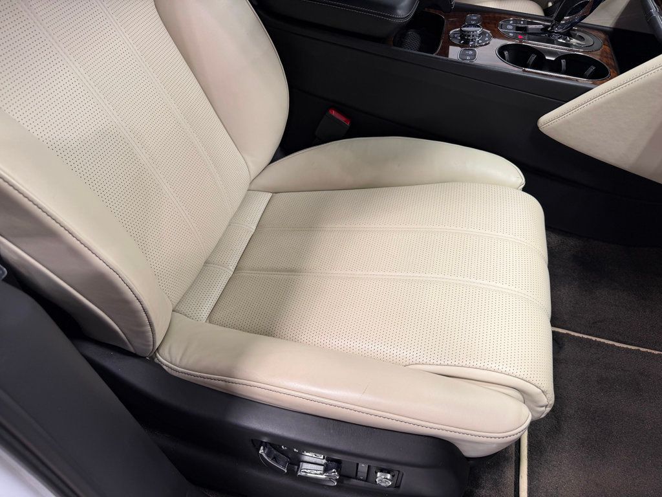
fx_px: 459
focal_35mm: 24
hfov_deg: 71.6
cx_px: 331
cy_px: 248
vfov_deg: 56.8
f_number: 1.78
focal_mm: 6.76
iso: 80
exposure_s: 1/120
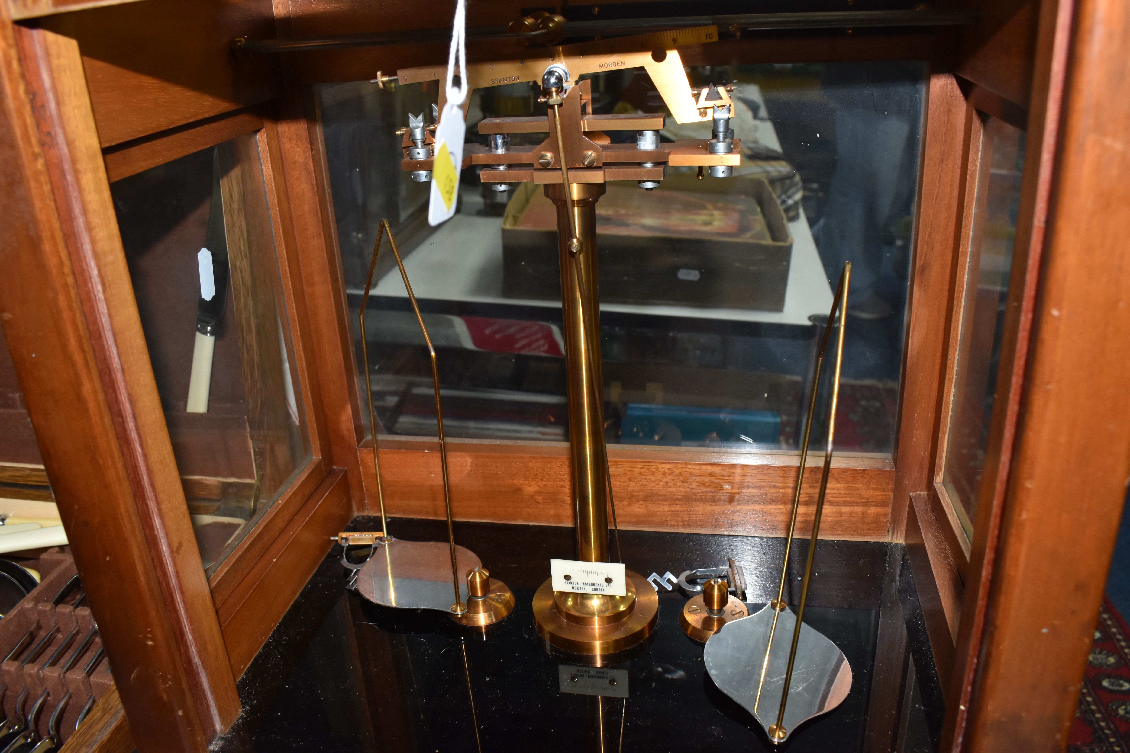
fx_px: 942
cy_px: 376
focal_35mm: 30
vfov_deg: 43.6
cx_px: 565
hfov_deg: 61.9
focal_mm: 20
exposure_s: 1/60
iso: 800
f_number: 7.1
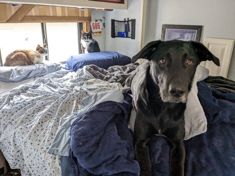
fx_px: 183
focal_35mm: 27
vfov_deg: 51.4
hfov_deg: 65.3
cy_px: 88
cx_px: 118
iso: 279
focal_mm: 4.38
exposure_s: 1/60
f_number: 1.73
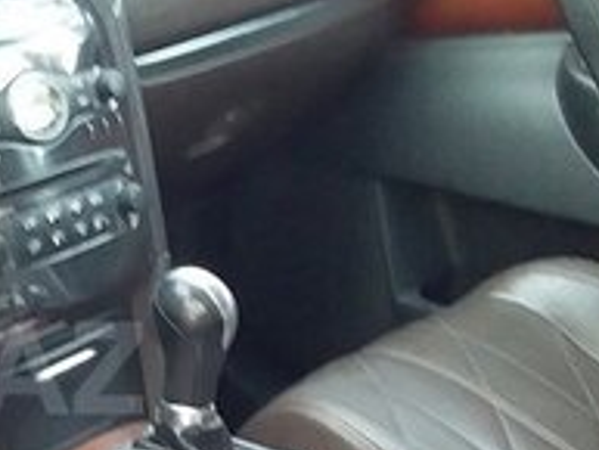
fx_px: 1835
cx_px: -174
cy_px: 368
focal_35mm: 106
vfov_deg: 13.9
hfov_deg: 17.4
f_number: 2.2
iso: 125
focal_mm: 3.3
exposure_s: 1/30
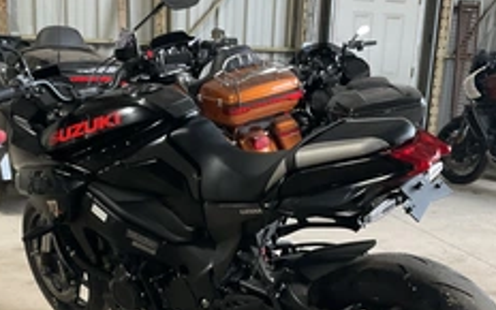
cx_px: 224
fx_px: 716
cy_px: 261
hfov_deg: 38.2
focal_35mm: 53
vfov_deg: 23.9
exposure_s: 1/60
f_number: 1.8
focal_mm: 3
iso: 160
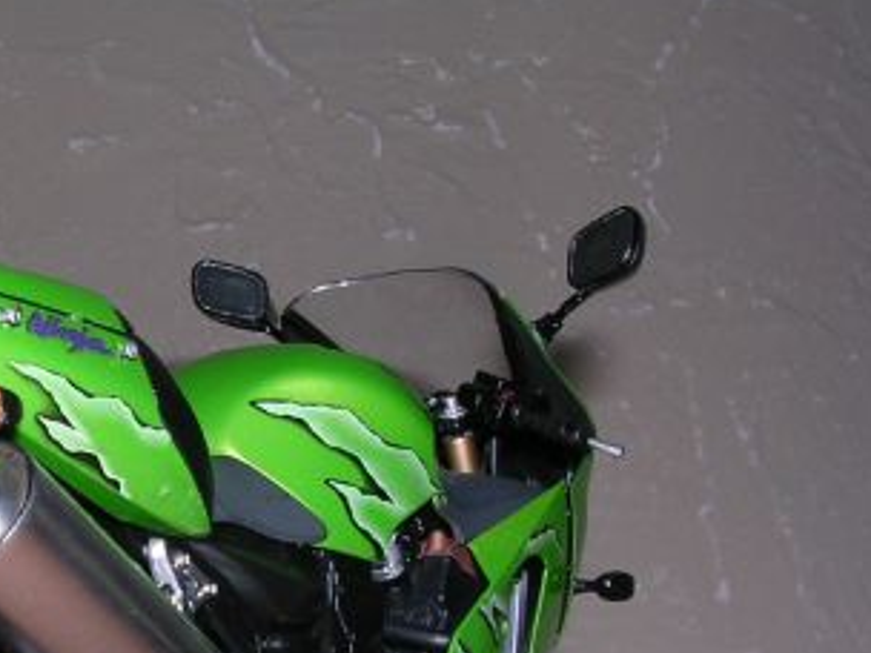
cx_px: 152
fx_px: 2013
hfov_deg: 24.0
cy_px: 653
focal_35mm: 80
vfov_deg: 18.0
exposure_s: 1/60.1
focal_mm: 5.8
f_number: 5.6
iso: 100
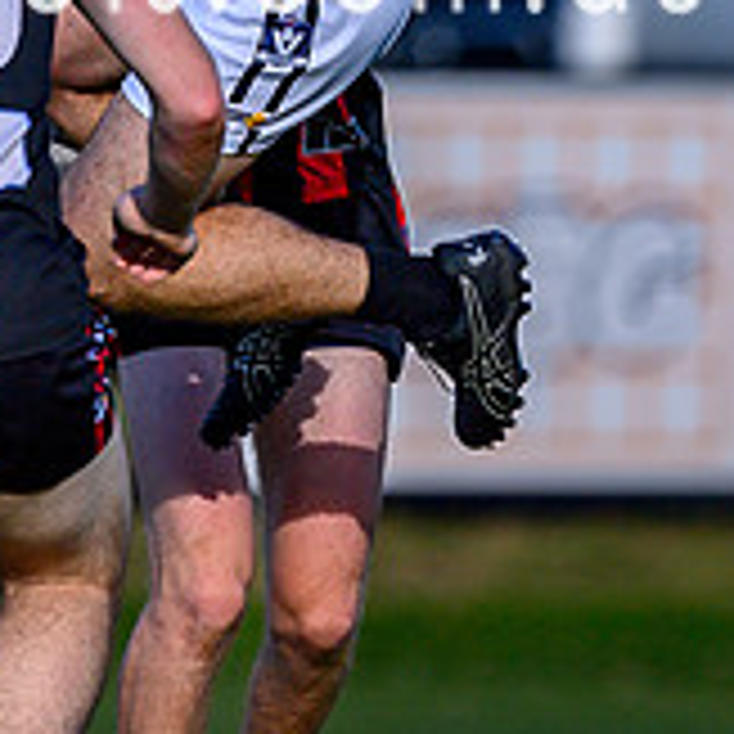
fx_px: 54289
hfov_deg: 0.8
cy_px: -329
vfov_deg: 0.8
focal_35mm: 2263
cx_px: 104
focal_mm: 500
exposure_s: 1/2500
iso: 180
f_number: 4
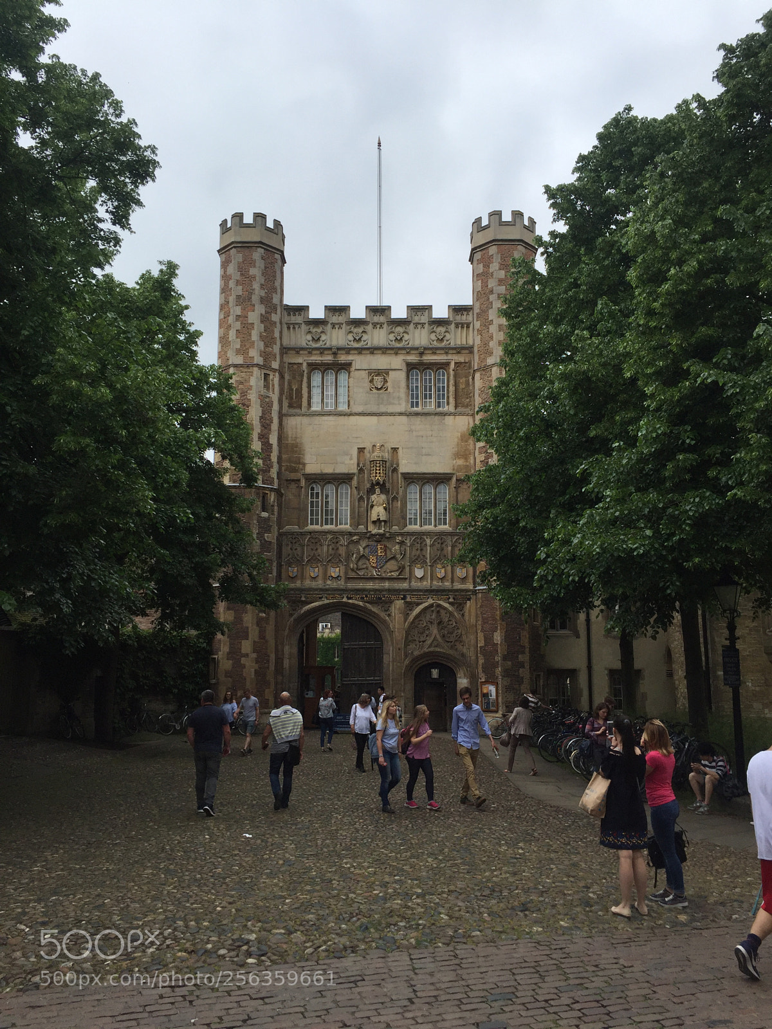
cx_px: 386
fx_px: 862
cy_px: 514
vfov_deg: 61.7
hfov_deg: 48.2
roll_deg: -0.6
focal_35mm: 29
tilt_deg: +10.4
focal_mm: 4.15
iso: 32
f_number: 2.2
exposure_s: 1/920
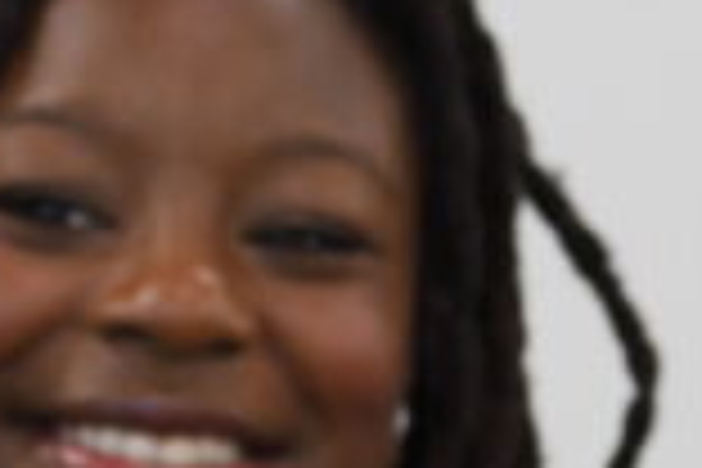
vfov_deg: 2.0
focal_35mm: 690
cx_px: 2102
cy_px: 1190
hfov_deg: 2.9
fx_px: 13454
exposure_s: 1/30
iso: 1000
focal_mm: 70
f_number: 5
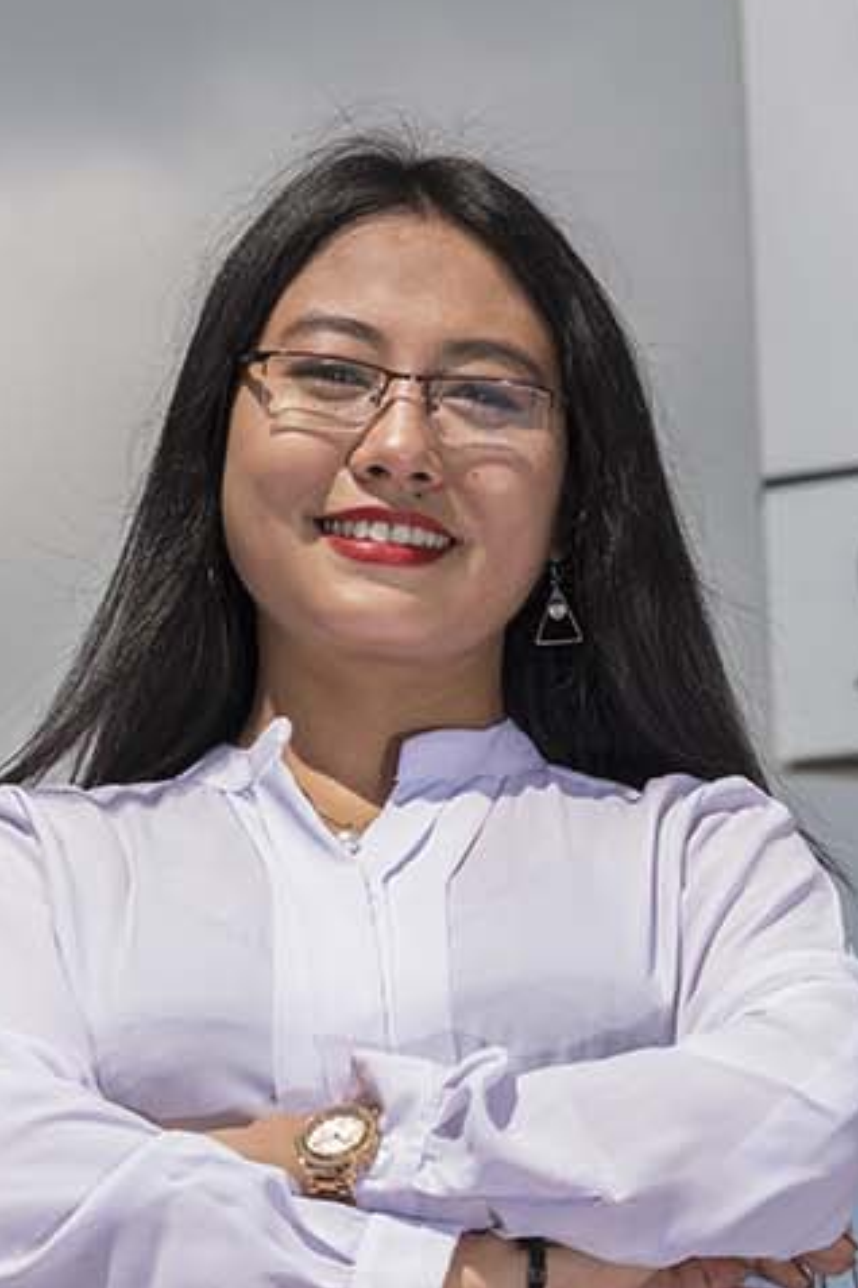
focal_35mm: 296
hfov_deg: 4.6
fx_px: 10581
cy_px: 1077
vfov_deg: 6.9
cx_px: 831
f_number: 10
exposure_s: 1/200
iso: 100
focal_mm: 98
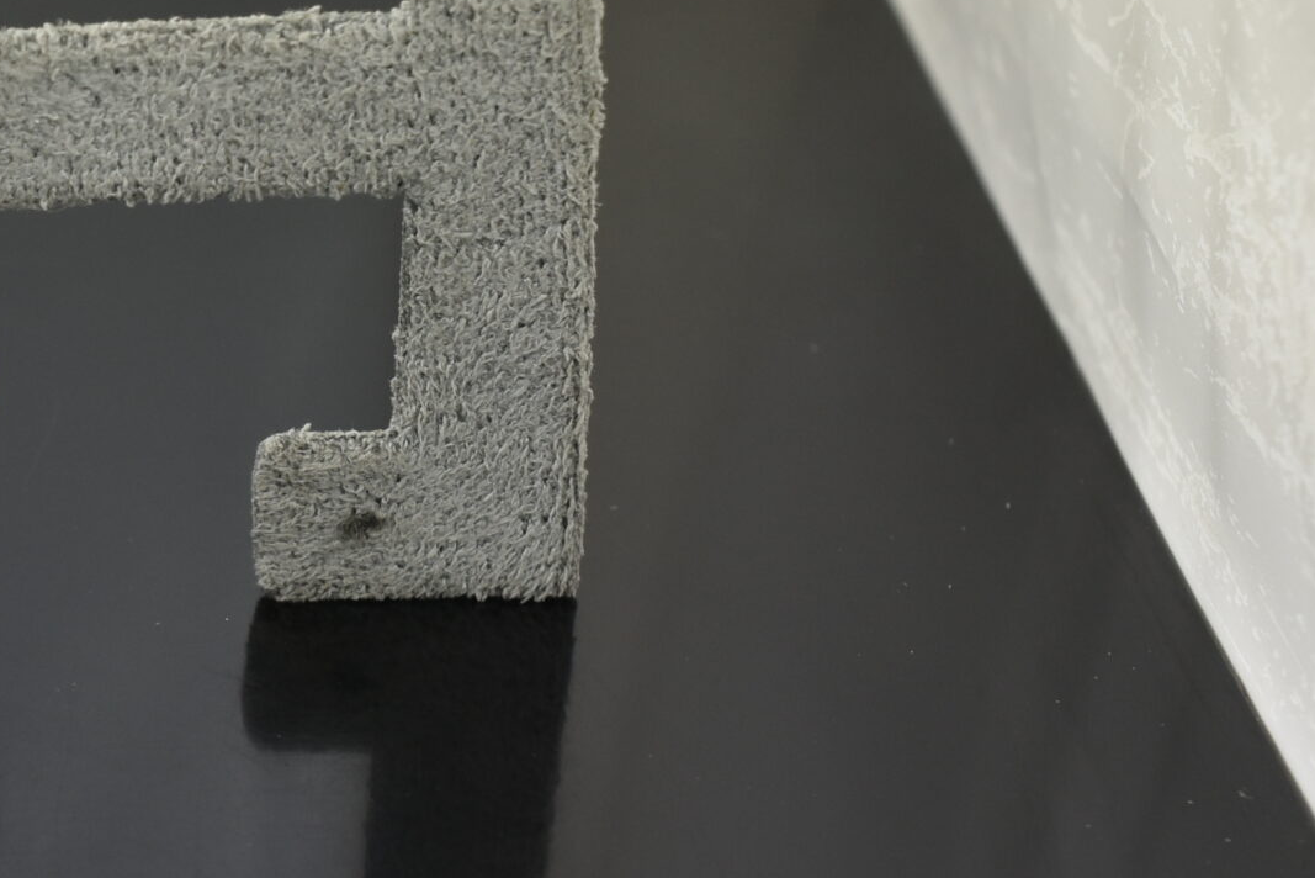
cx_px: -208
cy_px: 364
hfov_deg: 13.9
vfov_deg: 9.5
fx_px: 5261
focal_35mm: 144
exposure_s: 1/250
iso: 360
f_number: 8
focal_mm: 40
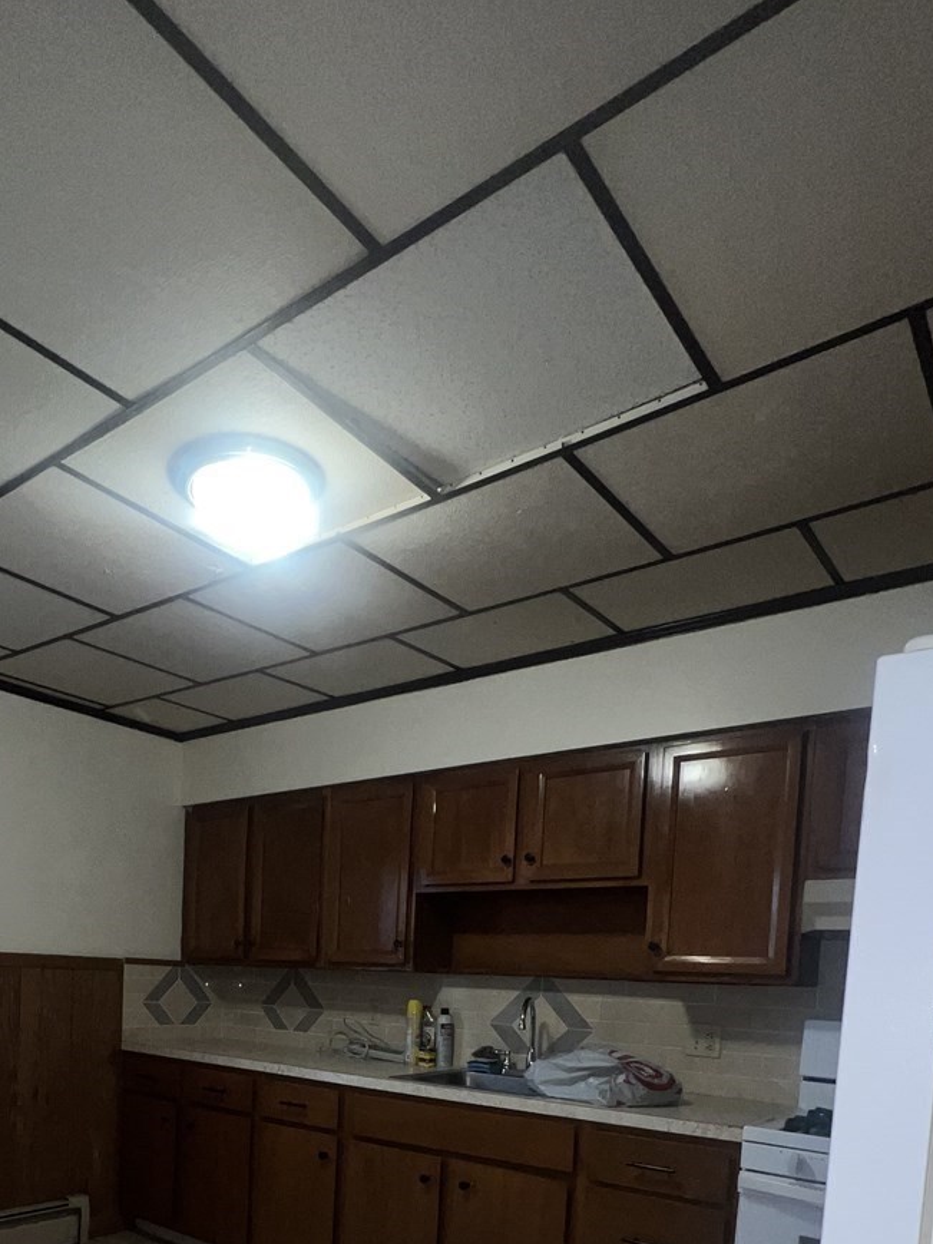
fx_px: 827
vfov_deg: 65.9
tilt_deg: -3.3
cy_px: 1028
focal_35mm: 23
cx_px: 332
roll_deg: -2.9
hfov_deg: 57.9
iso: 64
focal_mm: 1.57
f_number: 1.8
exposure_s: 1/61
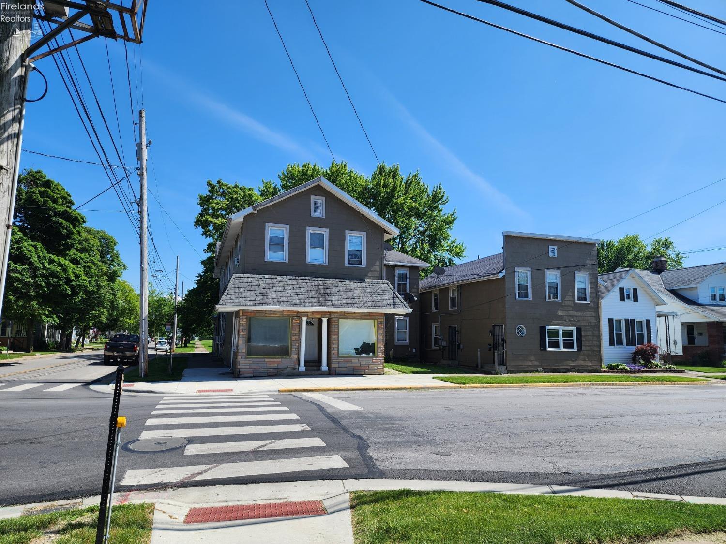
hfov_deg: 73.9
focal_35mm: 23
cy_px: 272
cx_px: 363
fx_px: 482
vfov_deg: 58.9
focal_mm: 6.4
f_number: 1.8
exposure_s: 1/947
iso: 12
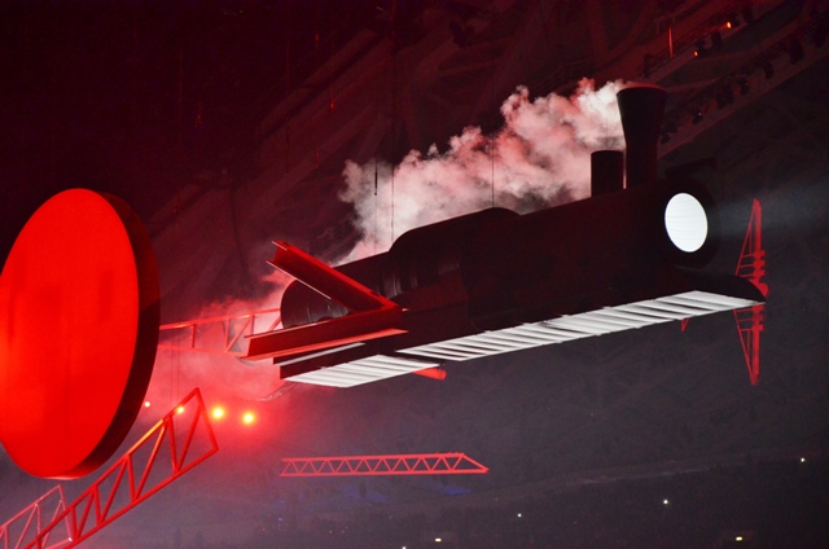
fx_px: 2413
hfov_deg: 19.5
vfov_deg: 13.0
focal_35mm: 105
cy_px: 274
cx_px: 414
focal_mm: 70
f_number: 4
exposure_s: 1/160
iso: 3200
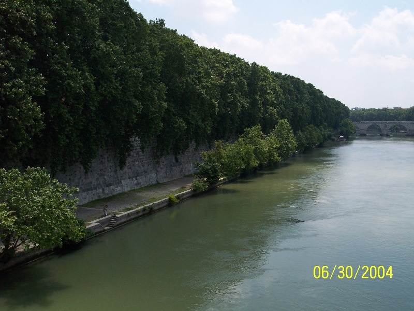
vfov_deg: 37.7
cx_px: 207
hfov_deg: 49.0
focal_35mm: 38
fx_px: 454
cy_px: 156
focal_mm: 8
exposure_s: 1/700
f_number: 4.8
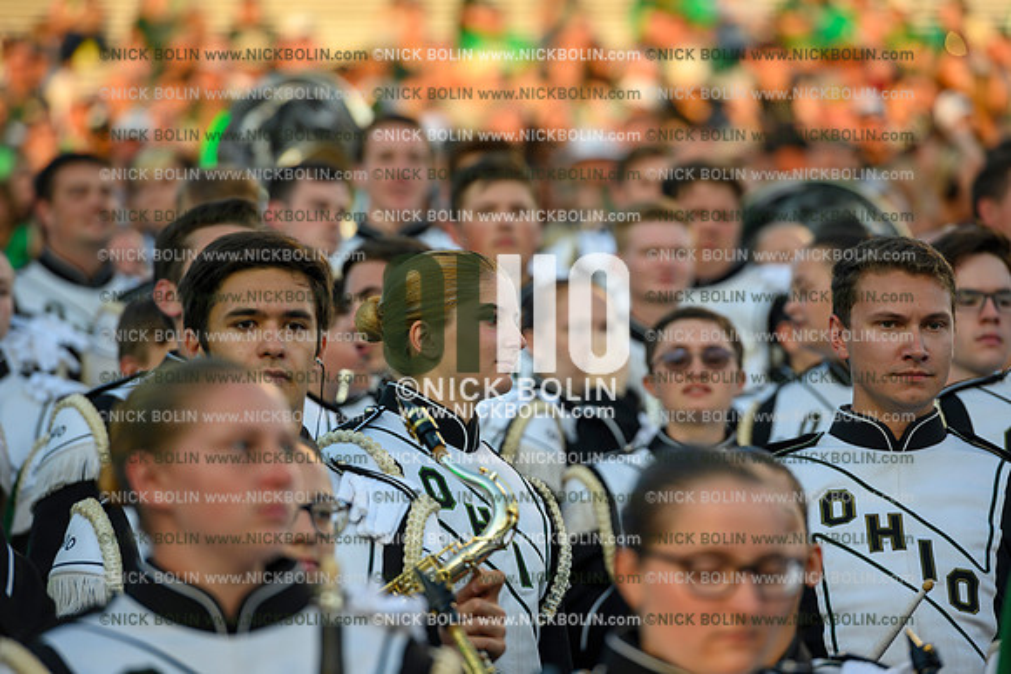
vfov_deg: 6.9
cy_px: 337
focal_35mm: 200
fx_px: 5618
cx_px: 506
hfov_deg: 10.3
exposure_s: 1/125
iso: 160
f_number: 4
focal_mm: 200
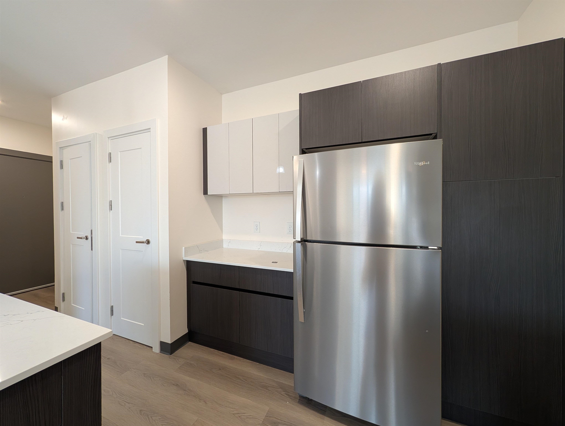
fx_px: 196
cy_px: 213
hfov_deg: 110.5
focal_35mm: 12
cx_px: 282
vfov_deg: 94.6
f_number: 1.7
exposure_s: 1/60
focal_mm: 2.02
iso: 128
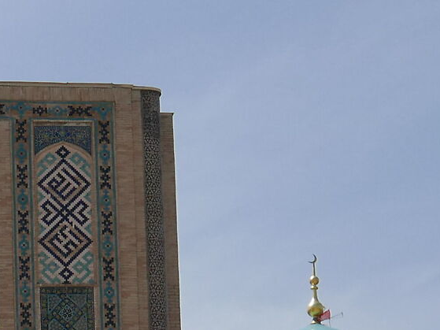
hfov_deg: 14.6
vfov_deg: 11.2
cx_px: -179
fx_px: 1627
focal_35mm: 128
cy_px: 480
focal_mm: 13.9
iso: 250
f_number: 4
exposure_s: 1/4000
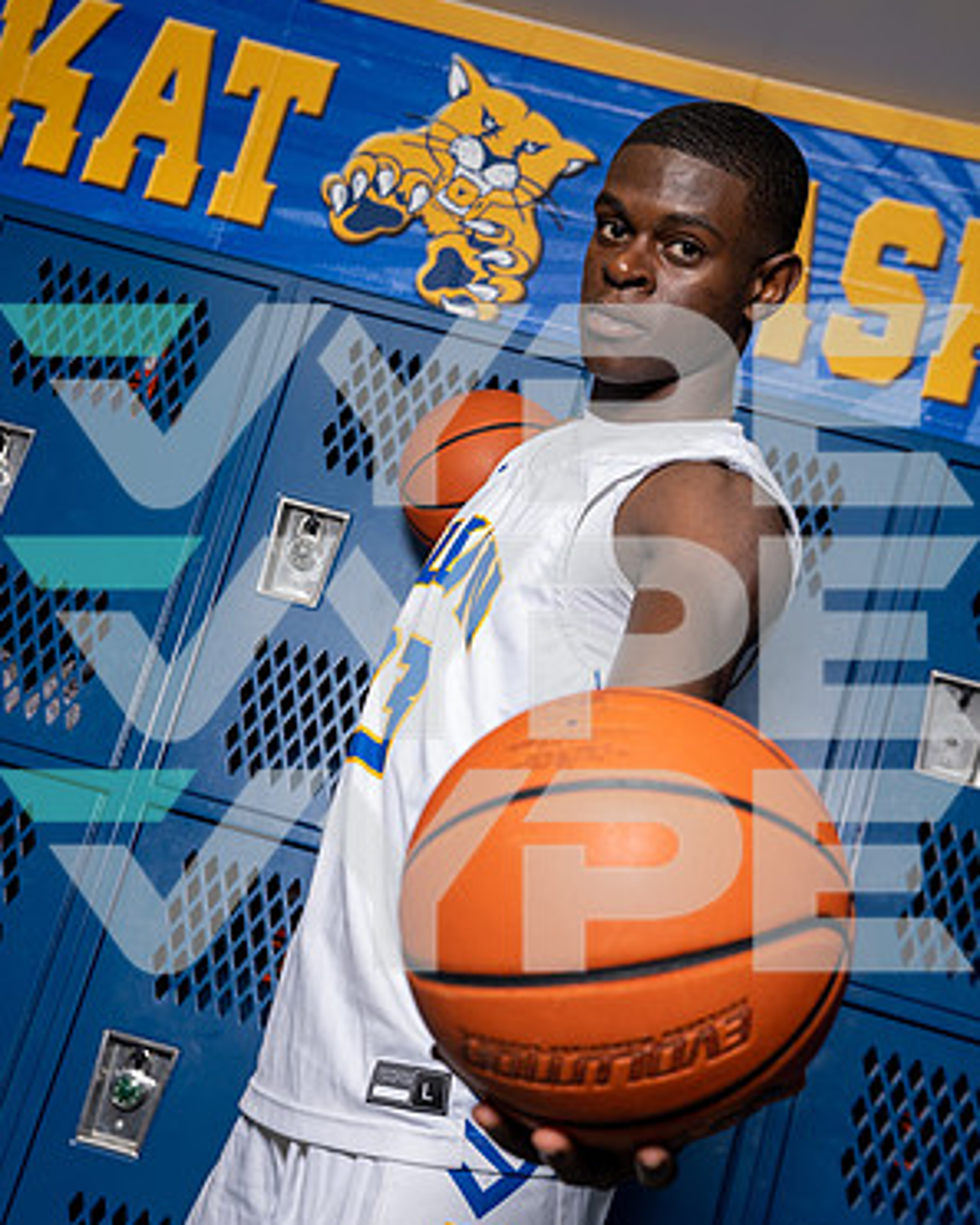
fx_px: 2102
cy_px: 641
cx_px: 492
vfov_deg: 32.5
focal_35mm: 58
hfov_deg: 26.2
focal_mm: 51
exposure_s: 1/200
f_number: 5.6
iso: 320
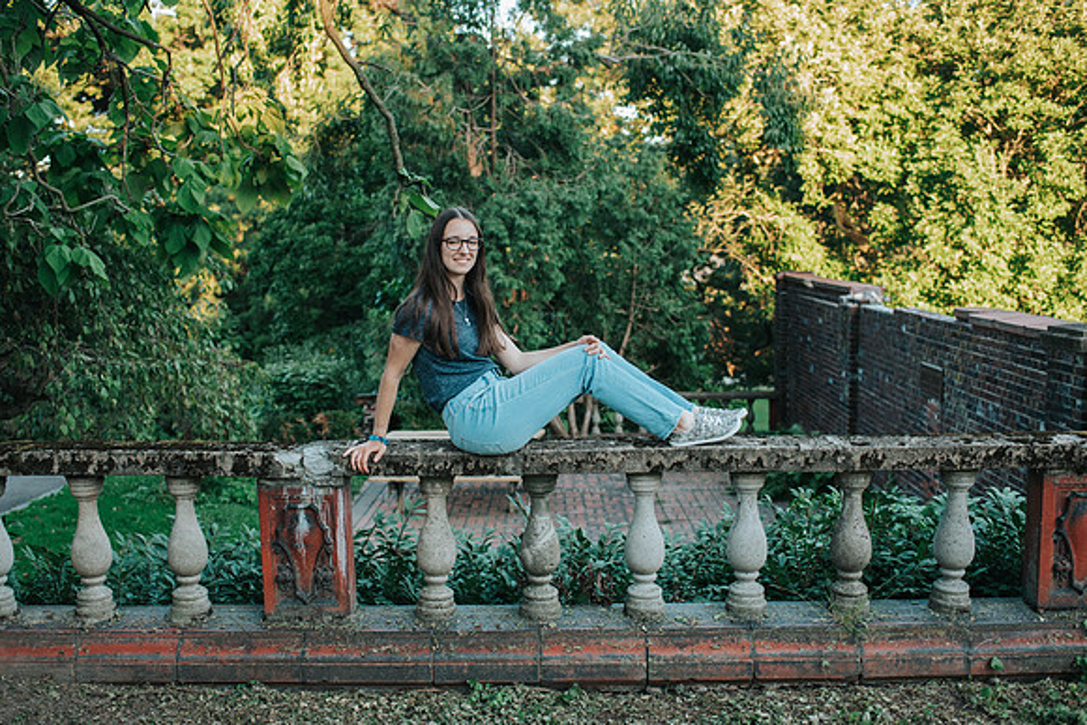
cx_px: 520
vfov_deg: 34.3
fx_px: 1175
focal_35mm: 39
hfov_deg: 49.6
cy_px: 372
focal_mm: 35
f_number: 2.8
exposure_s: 1/640
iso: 720
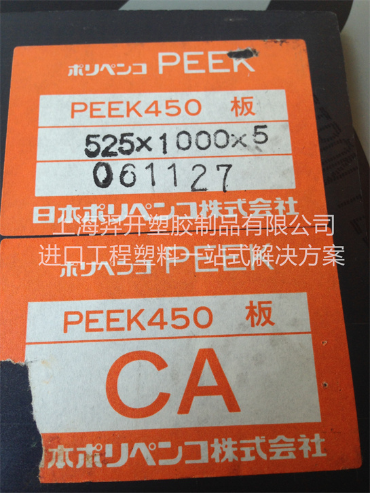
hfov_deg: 43.0
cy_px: 246
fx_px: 470
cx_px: 185
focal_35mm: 33
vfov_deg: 55.3
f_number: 2.4
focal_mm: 4.12
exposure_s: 1/60
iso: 50
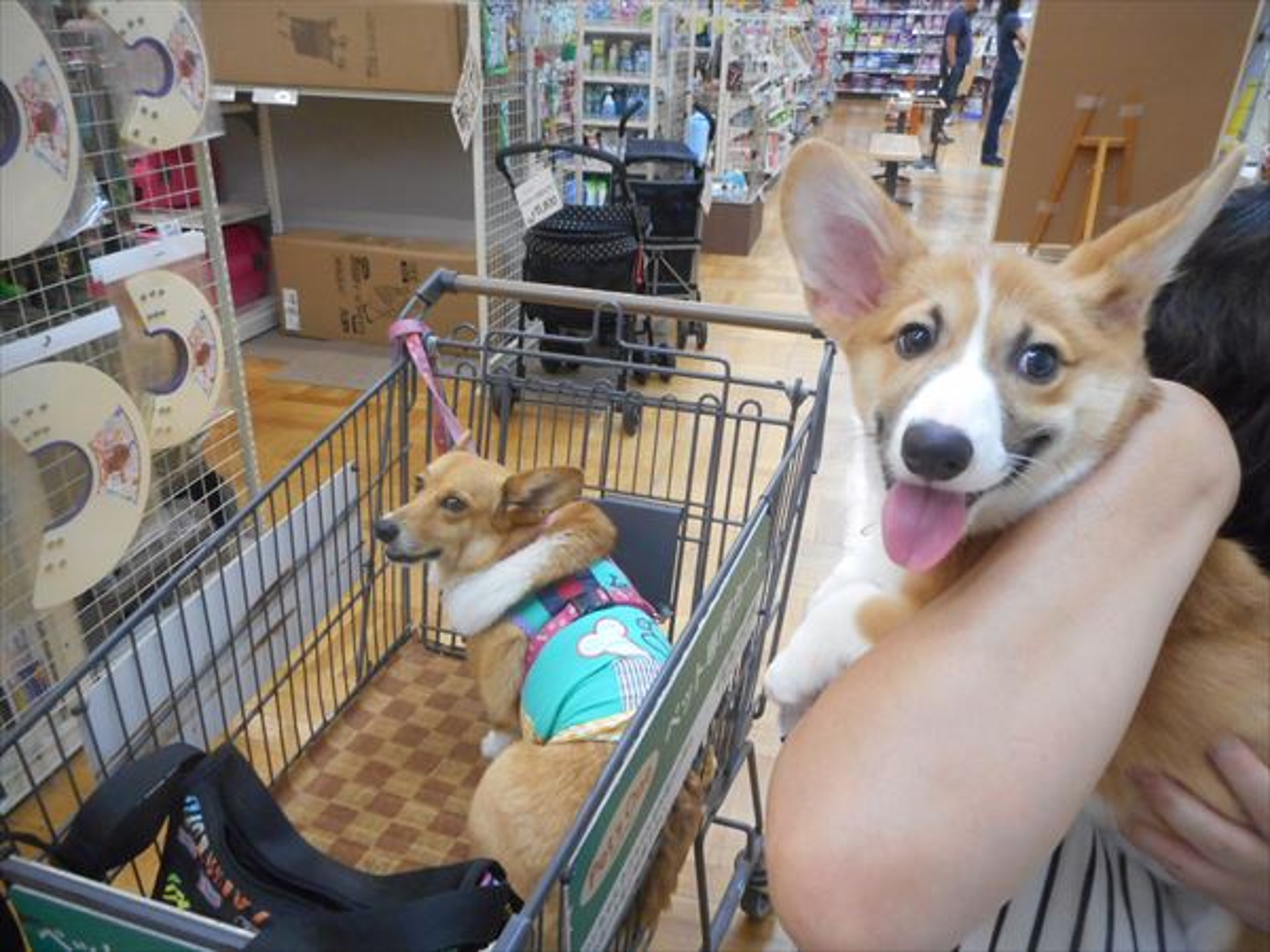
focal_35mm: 25
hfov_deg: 69.4
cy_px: 476
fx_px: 917
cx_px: 635
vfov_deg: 54.9
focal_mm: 4.5
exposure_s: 1/30
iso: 360
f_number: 3.7
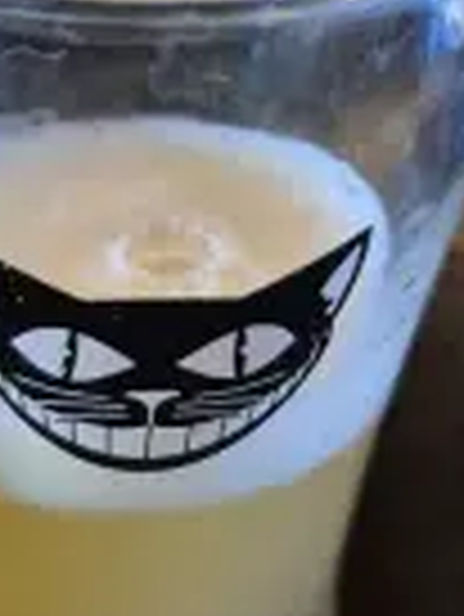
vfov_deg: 28.8
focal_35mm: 67
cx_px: 212
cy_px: 234
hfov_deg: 22.0
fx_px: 1196
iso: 1250
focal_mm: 5.4
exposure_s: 1/40
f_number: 1.8
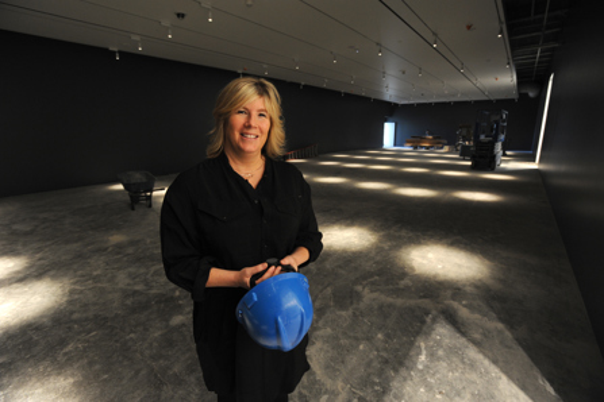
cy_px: 201
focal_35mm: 17
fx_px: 285
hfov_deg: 93.3
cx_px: 302
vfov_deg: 70.4
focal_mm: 17
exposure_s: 1/40
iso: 1600
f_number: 6.3
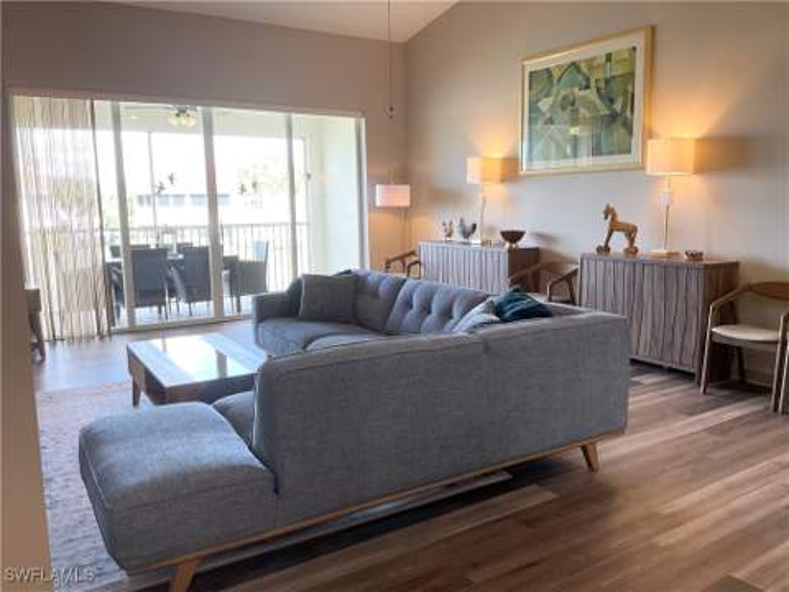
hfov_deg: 61.7
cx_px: 394
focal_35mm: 29
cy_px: 296
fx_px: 661
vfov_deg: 48.2
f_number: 1.8
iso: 40
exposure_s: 1/60
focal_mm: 3
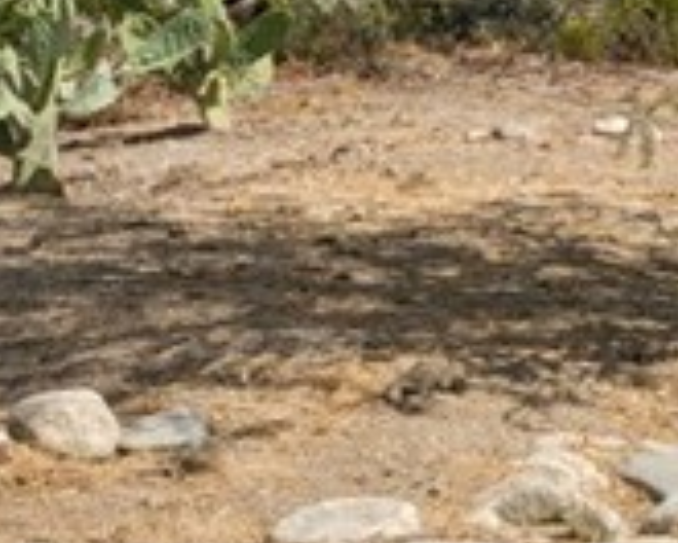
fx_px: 1866
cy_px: -27
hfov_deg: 12.9
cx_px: 1804
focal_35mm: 93
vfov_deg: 16.1
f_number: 8
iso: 320
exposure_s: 1/1000
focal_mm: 16
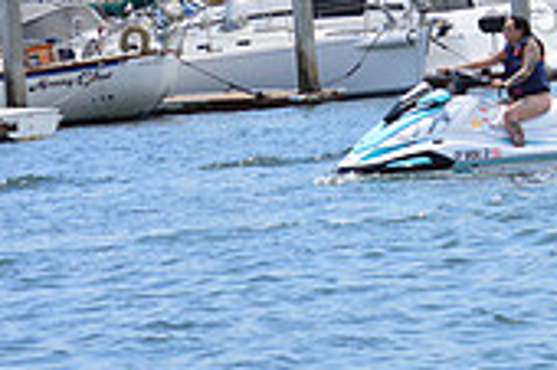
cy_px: -36
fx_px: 4915
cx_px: 845
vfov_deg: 4.3
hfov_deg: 6.4
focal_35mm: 318
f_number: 11
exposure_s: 1/500
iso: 400
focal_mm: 62
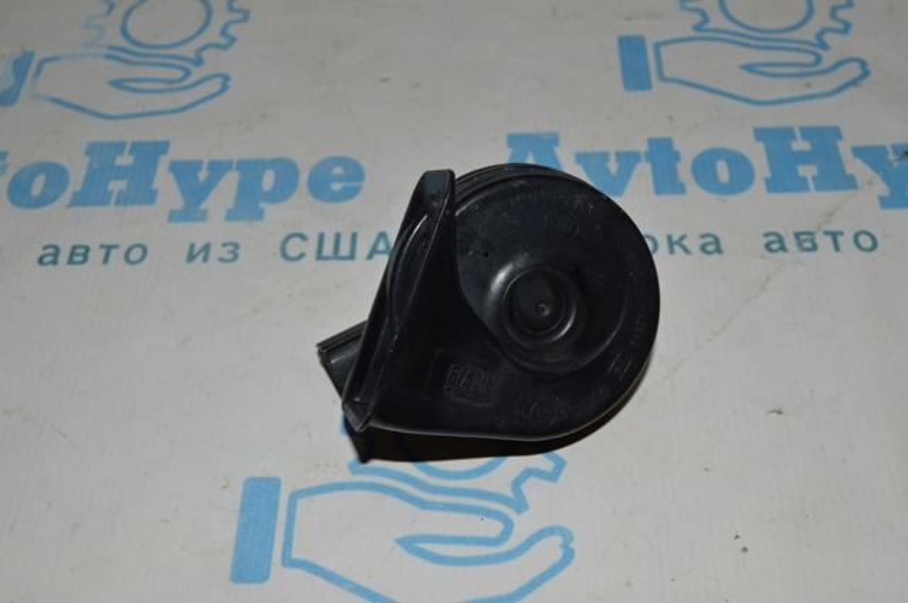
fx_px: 1020
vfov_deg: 32.9
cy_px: 302
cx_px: 454
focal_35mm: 40
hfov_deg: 48.0
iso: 100
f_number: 8
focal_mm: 27
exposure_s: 1/60
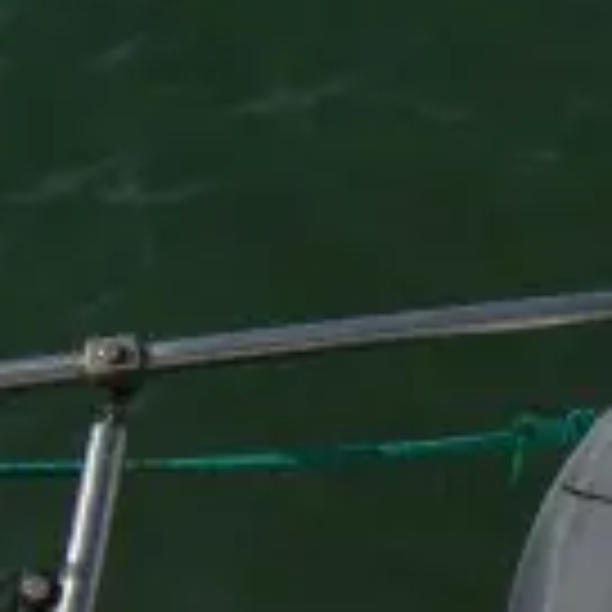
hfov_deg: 21.3
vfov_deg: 20.3
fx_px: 1560
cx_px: 639
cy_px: 799
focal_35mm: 78
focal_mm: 5
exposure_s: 1/1600
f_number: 2.8
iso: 50
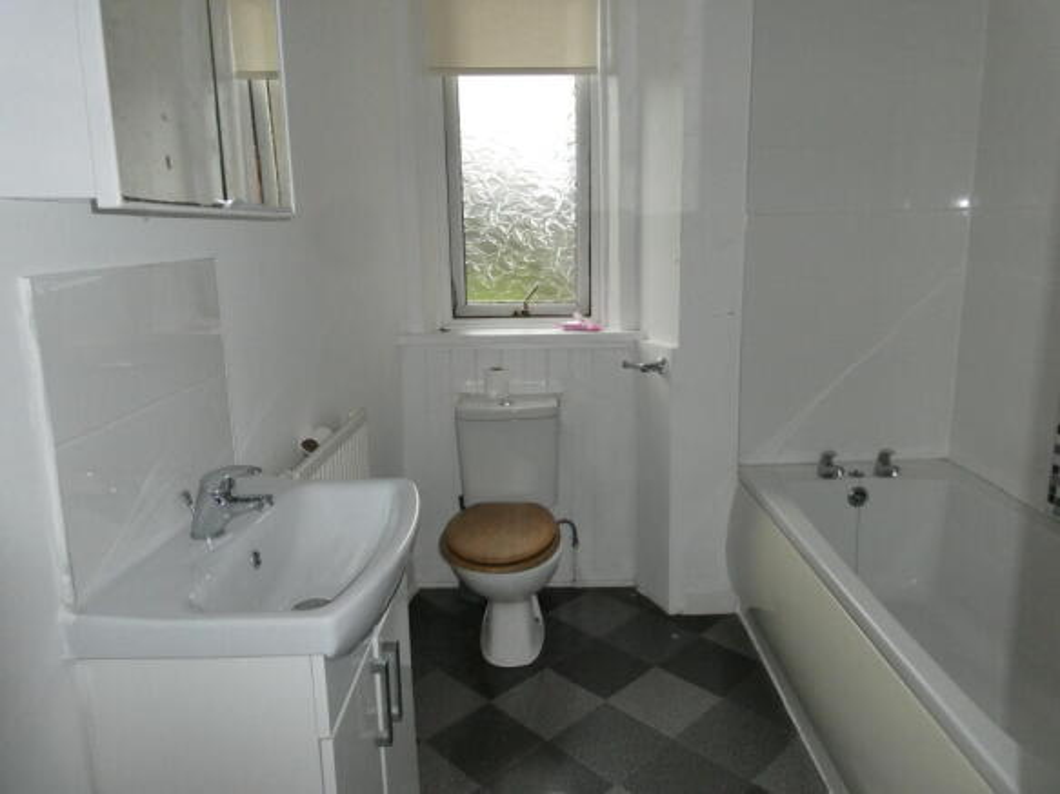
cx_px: 530
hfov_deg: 71.6
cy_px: 397
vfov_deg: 56.8
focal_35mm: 24
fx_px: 735
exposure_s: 1/125
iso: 500
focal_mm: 4.3
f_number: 3.3
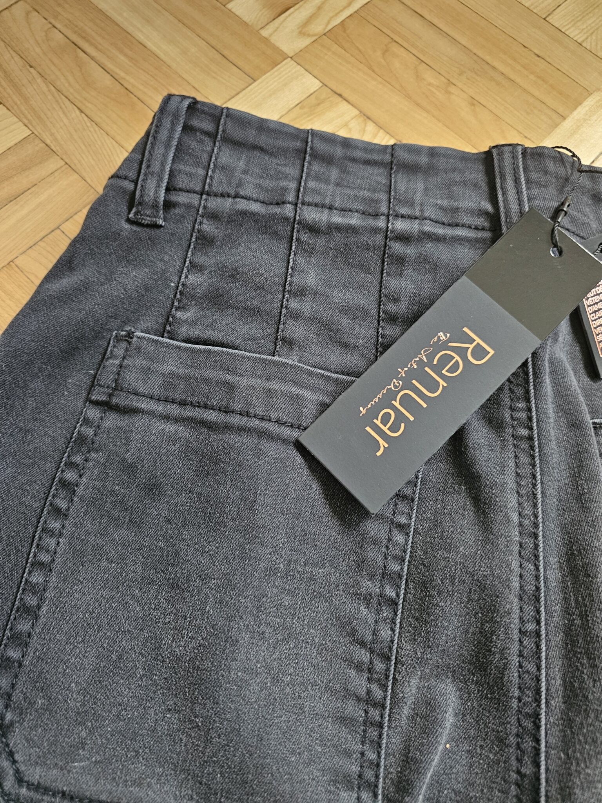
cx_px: 301
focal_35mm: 23
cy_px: 402
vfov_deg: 73.9
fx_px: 533
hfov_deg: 58.9
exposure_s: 1/60
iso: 800
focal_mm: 6.3
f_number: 1.7
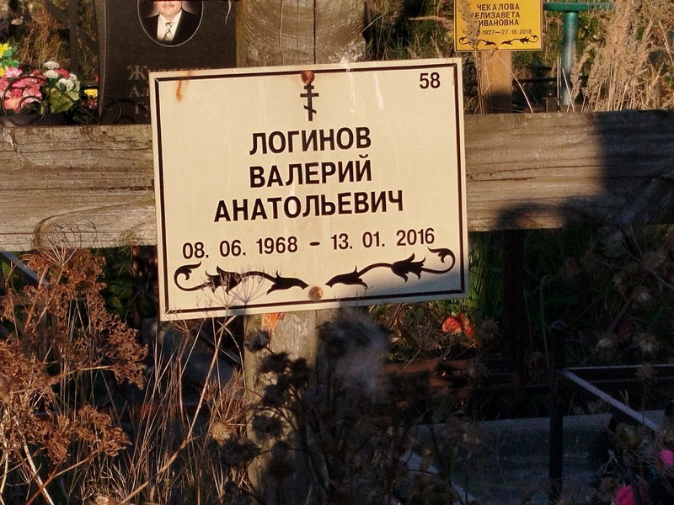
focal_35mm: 45
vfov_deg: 32.2
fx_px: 876
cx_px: 337
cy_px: 252
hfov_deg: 42.1
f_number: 1.7
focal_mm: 5.31
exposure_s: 1/518
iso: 50
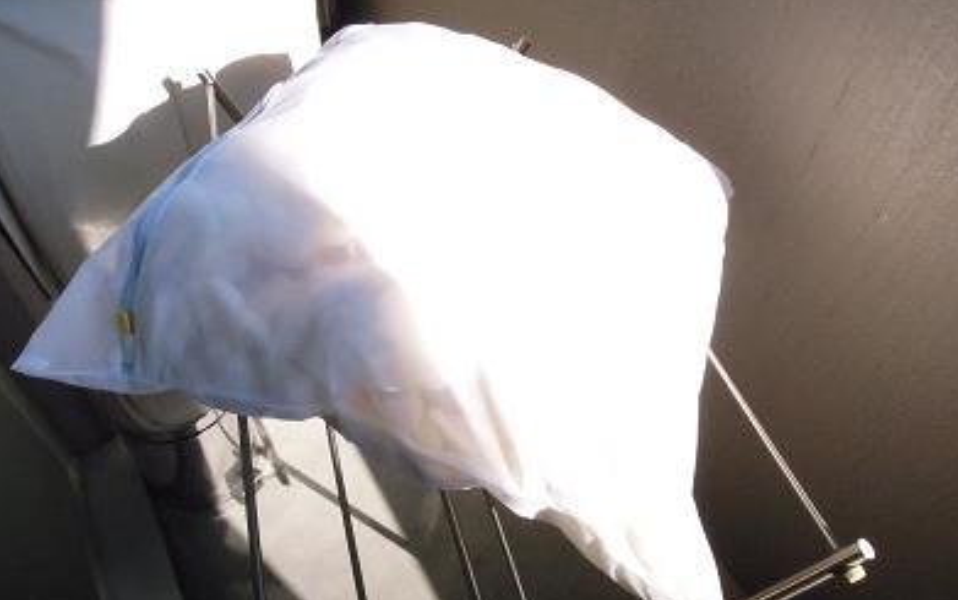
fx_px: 679
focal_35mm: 26
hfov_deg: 70.4
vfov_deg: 47.6
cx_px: 480
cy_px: 277
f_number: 7.1
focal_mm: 4.3
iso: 1600
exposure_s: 1/2000
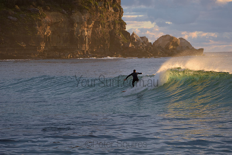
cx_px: 116
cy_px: 78
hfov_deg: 10.3
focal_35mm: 200
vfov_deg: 6.9
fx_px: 1289
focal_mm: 200
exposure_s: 1/640
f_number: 5.6
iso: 640
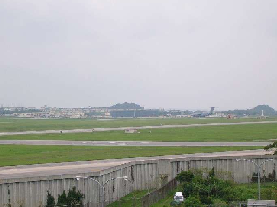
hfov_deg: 14.5
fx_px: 1088
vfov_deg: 10.9
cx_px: 117
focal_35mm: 136
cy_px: 138
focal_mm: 15.2
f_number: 4.5
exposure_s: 1/374
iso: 50
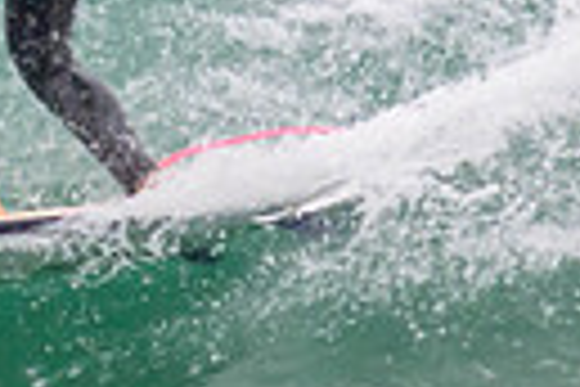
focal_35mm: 4324
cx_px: -274
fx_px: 69659
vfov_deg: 0.3
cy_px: -268
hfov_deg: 0.5
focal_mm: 800
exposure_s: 1/2000
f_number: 11
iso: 1250
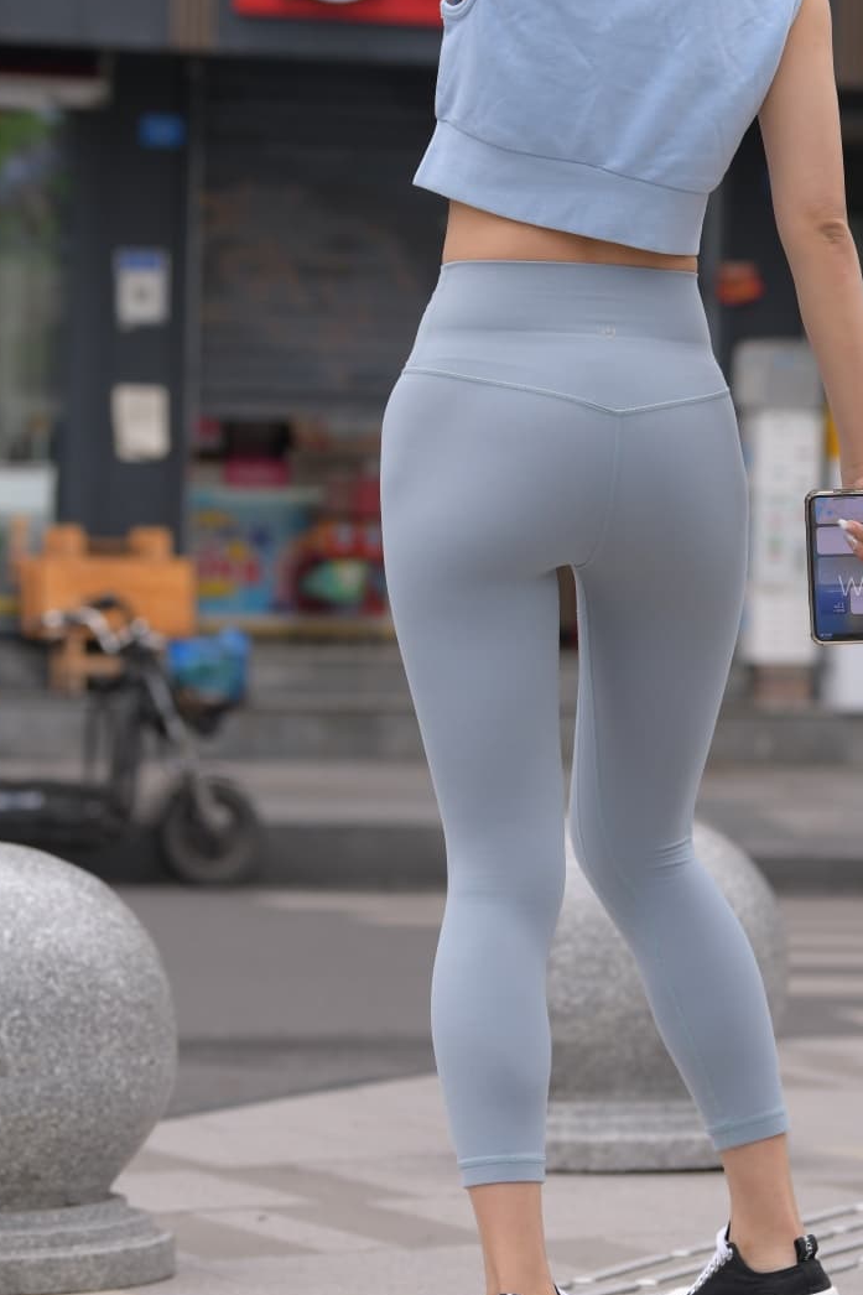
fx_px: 5323
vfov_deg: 13.9
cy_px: 487
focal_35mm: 148
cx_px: 566
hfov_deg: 9.3
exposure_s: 1/800
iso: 400
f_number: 4
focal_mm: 86
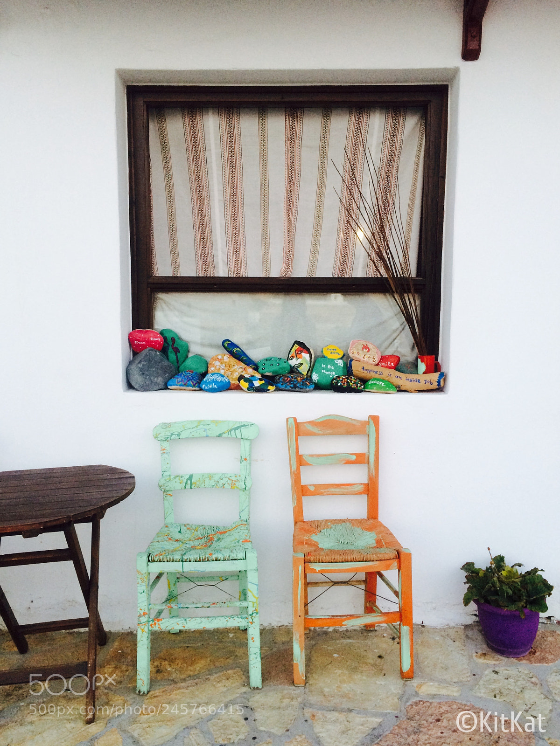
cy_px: 373
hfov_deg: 48.2
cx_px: 280
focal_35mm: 29
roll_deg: +0.5
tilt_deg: -5.6
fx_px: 626
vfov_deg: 61.7
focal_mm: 4.15
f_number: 2.2
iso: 64
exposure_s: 1/33
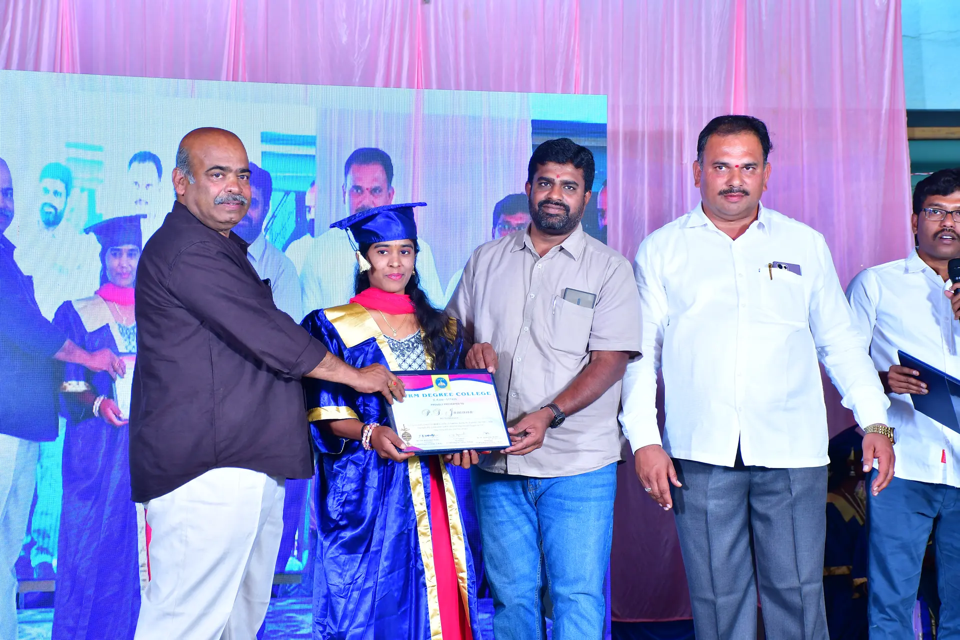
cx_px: 480
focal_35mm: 63
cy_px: 320
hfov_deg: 31.9
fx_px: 1680
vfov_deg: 21.6
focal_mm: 42
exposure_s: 1/125
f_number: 4.5
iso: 320
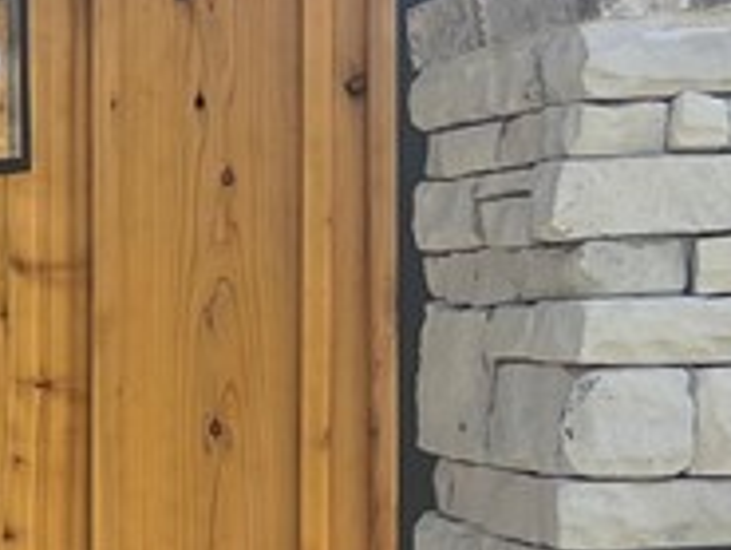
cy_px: 597
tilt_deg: -4.6
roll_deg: +2.8
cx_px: -901
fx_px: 3043
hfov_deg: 11.7
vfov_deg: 10.2
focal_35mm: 144
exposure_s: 1/1068
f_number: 1.5
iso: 50
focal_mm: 5.7
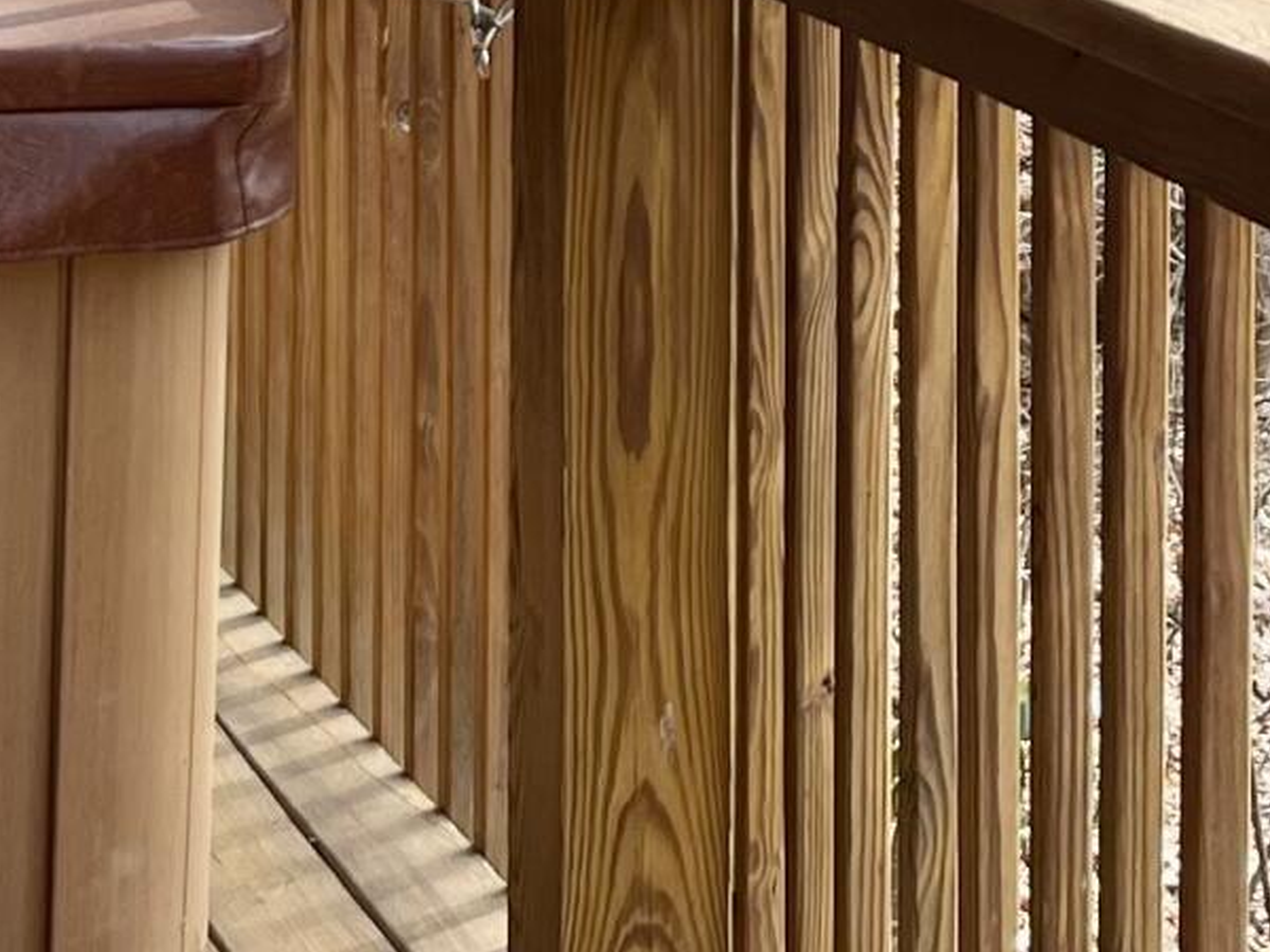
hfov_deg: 15.1
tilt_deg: -3.0
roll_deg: -0.4
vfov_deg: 10.9
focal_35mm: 130
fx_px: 4769
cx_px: 821
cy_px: -559
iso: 50
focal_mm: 5.1
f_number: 1.6
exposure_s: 1/337
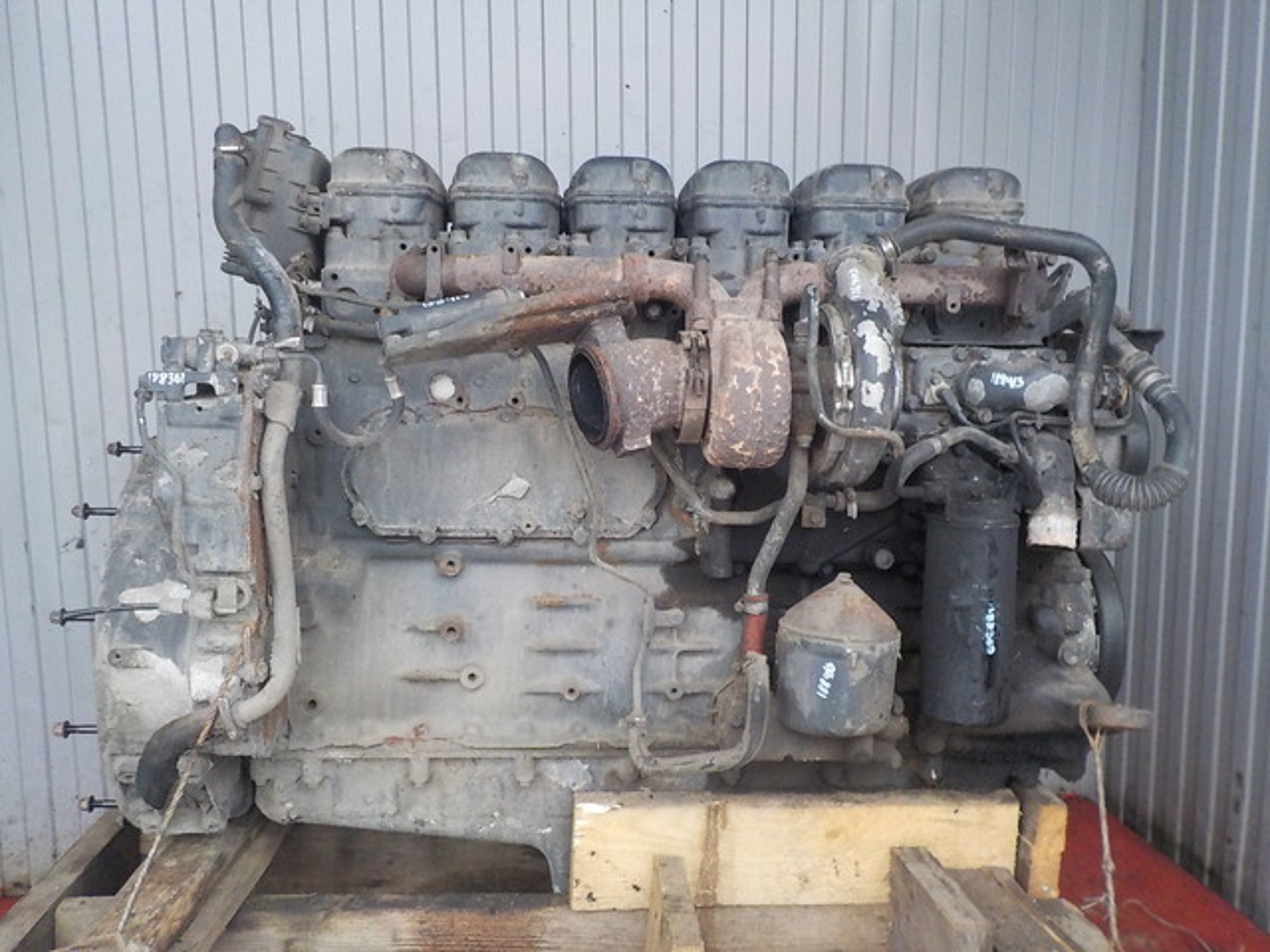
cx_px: 635
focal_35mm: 30
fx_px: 1101
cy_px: 476
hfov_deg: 60.0
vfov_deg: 46.8
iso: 400
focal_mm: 4.1
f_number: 3.3
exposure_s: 1/25
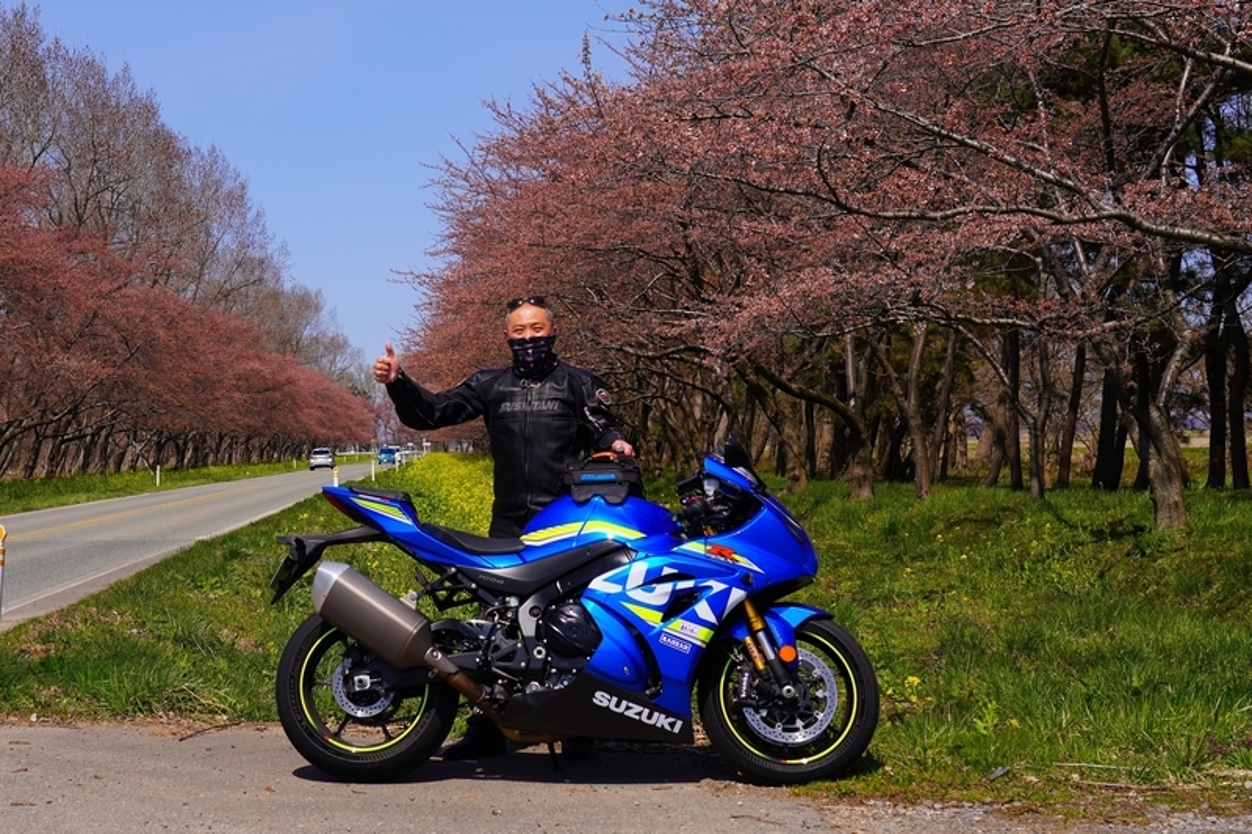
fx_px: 1252
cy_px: 417
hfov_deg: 53.1
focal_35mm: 36
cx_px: 626
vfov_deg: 36.9
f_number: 5.6
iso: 100
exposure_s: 1/800
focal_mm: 36
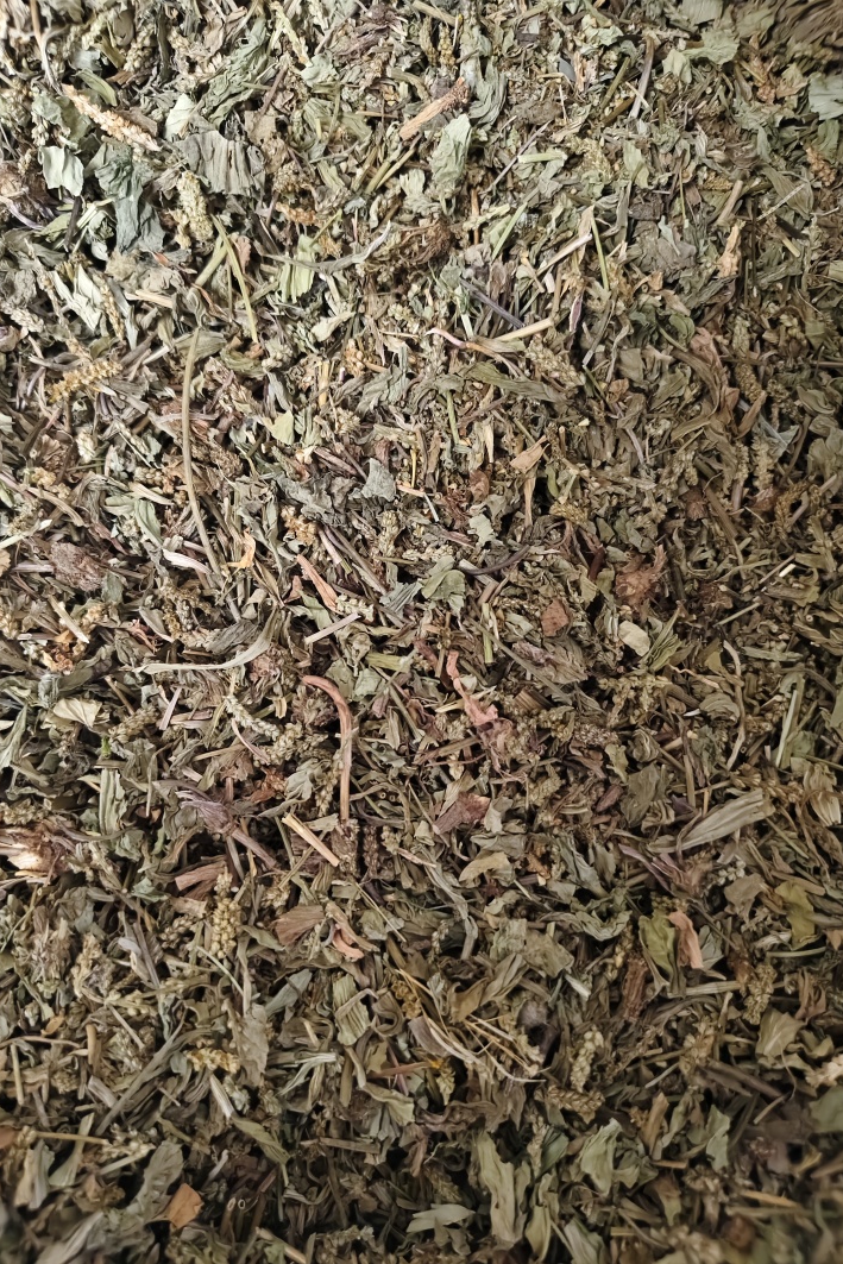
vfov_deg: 73.7
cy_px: 632
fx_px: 843
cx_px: 402
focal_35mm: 24
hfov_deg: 53.1
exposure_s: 1/213
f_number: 1.88
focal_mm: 5.56
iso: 6197
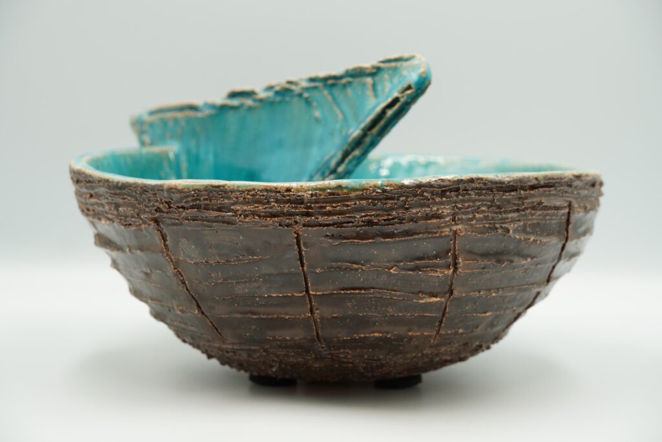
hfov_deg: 22.3
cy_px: 221
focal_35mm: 92
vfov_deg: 14.9
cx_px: 331
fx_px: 1683
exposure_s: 1/25
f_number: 5.6
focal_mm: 61
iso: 100
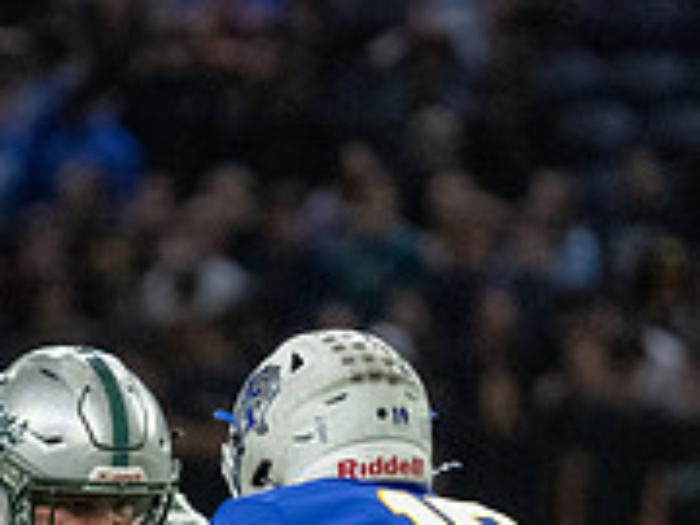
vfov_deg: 1.7
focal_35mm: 855
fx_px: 17290
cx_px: 177
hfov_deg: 2.3
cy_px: 723
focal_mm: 200
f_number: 2.8
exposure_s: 1/1250
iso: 4000
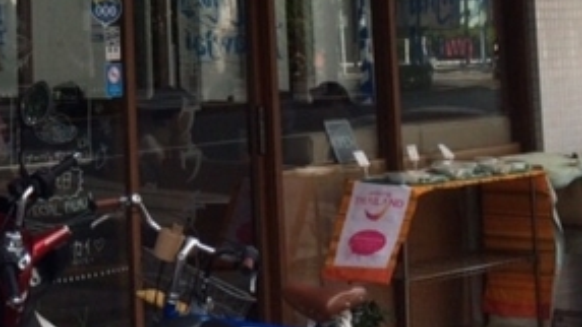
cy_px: -173
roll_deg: +2.0
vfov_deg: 10.4
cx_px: -69
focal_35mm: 113
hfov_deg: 18.2
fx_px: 1744
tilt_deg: +4.4
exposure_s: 1/720
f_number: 2.2
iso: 32
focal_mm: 4.15
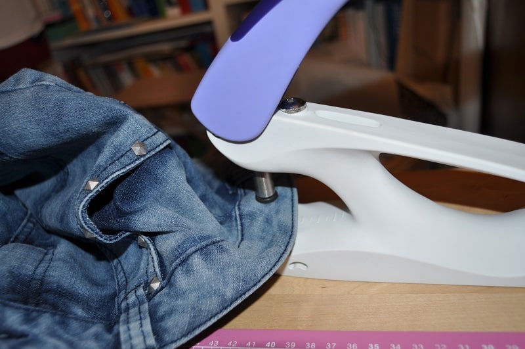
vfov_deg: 39.9
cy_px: 174
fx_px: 481
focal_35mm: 33
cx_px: 262
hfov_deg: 57.3
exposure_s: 1/60
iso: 200
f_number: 3.5
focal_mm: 22
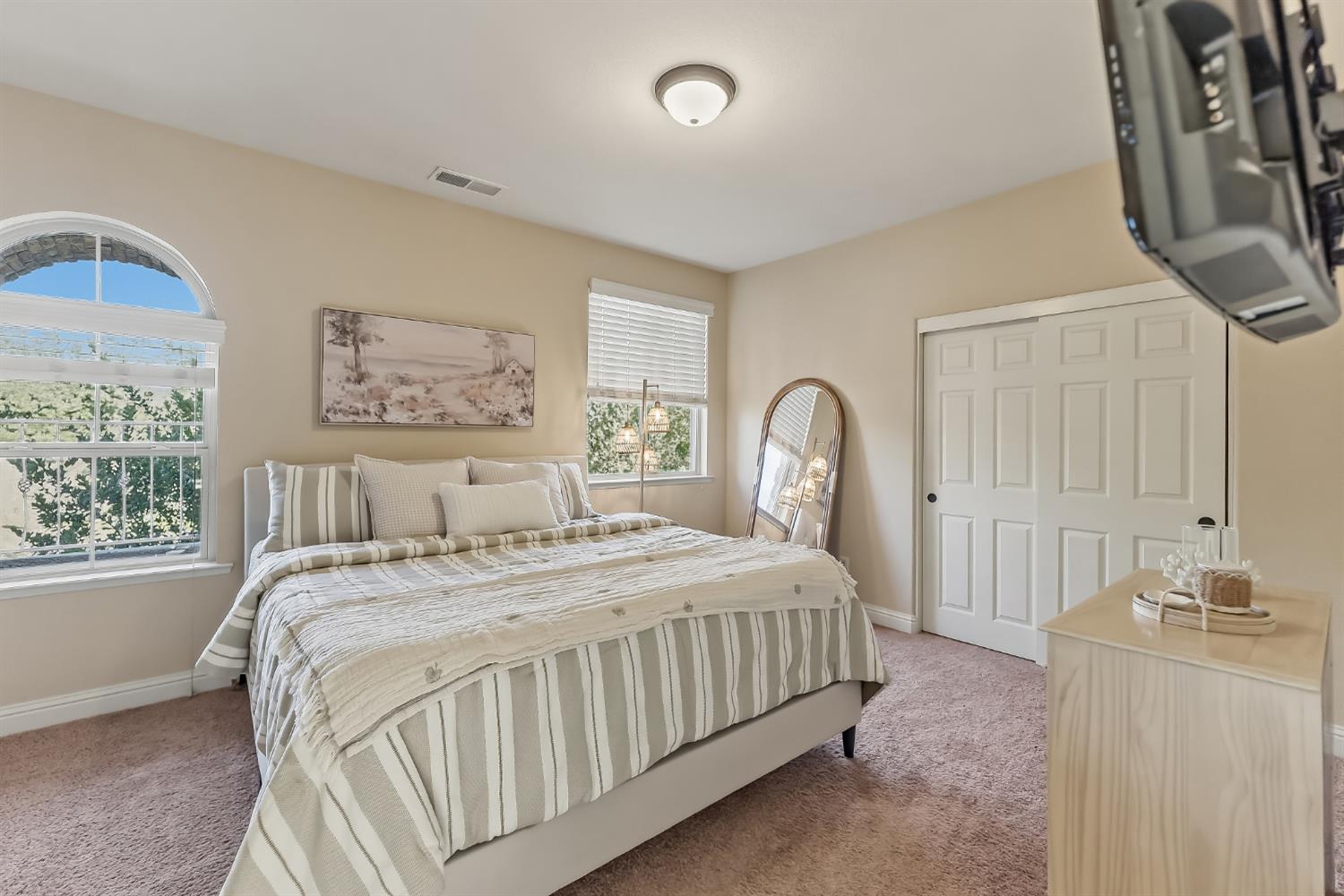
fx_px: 523
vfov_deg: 81.2
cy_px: 448
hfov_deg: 104.3
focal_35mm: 14
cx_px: 672
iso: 1250
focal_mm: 14
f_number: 3.2
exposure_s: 1/160
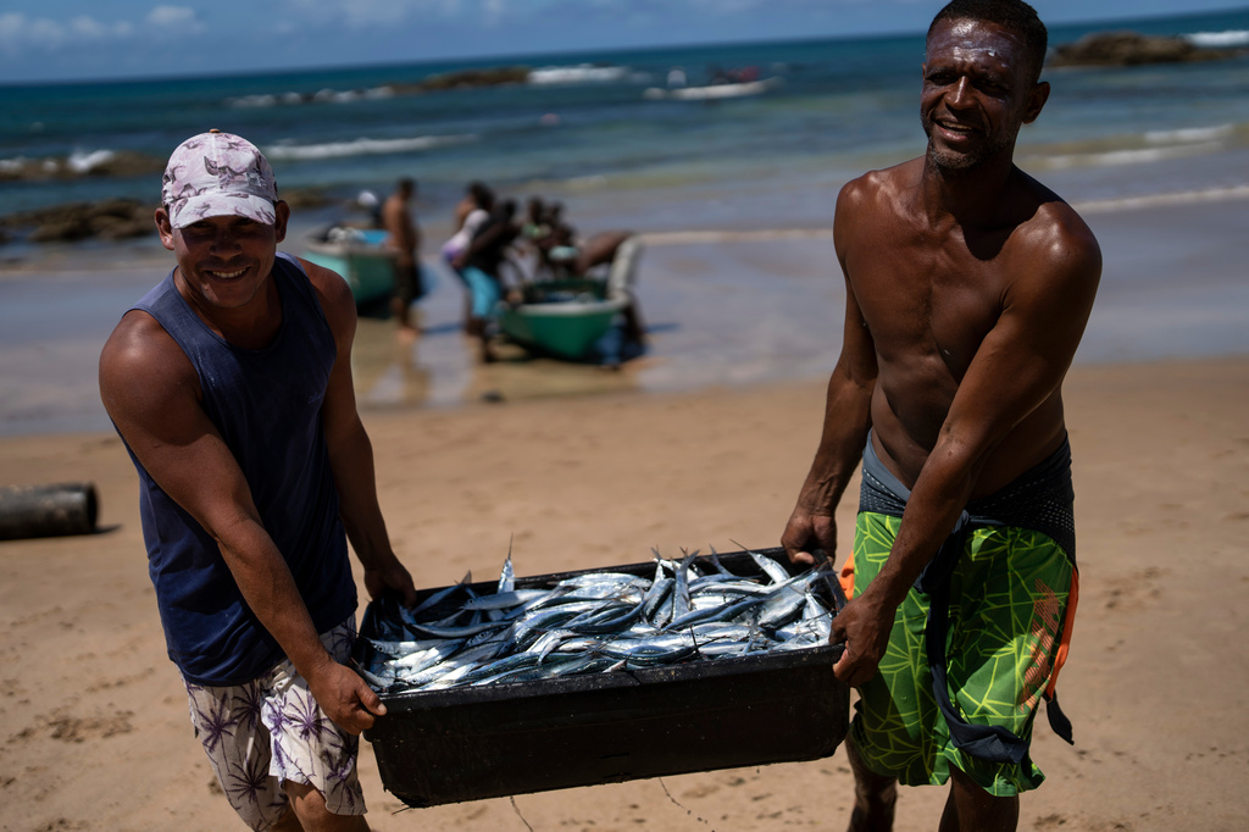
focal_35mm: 50
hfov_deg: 39.6
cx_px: 624
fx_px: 1734
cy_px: 416
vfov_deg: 27.0
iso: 50
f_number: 1.6
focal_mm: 50
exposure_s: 1/8000
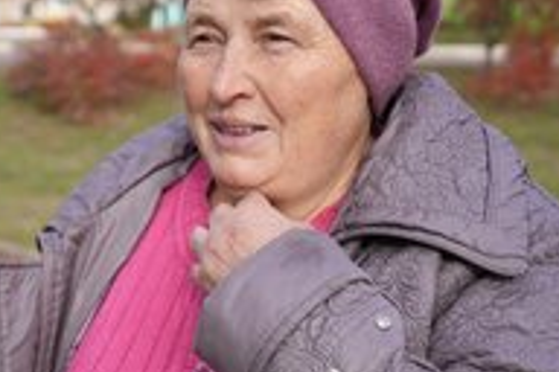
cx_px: 210
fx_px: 1133
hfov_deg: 27.6
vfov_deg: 18.7
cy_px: 222
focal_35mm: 73
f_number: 3.5
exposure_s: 1/1600
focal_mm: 35
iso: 320
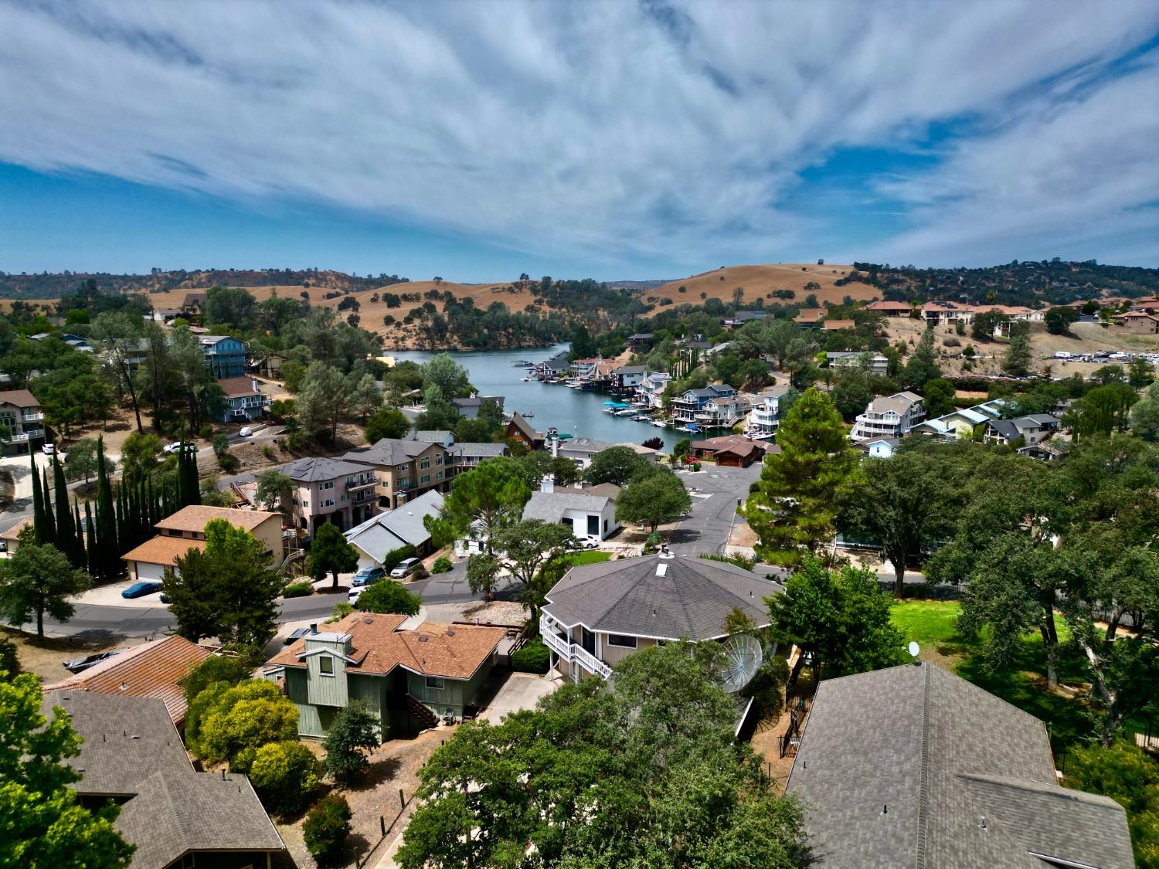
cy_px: 434
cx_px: 580
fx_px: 804
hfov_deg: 71.6
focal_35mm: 24
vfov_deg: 56.8
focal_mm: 6.72
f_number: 1.7
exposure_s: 1/4000
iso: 140
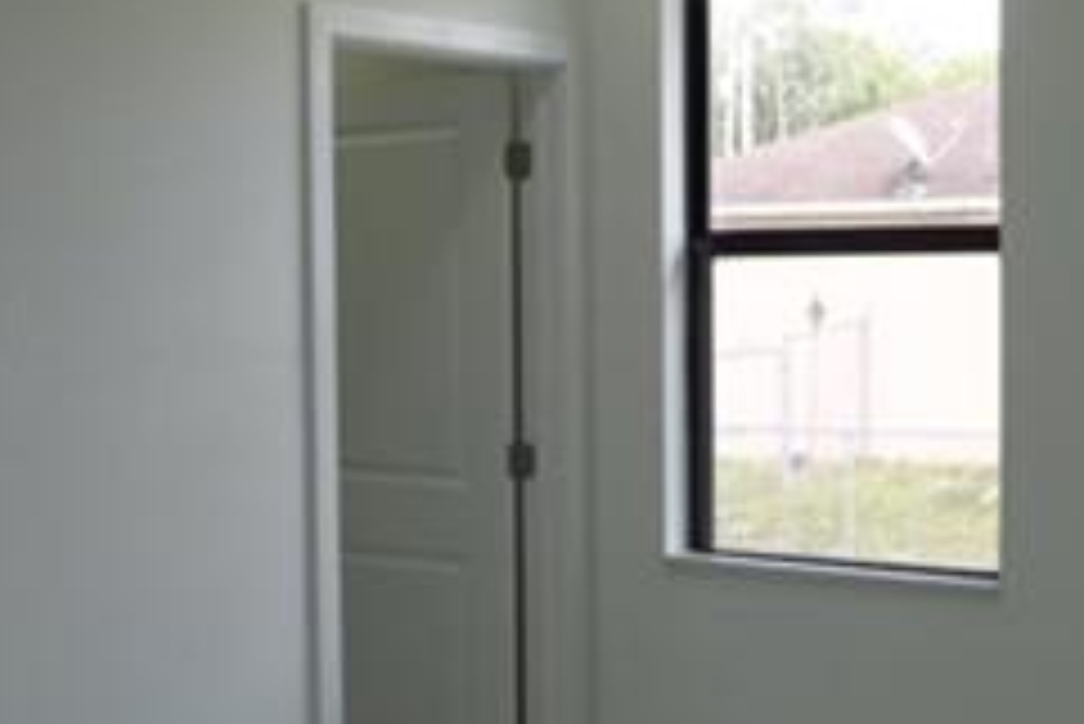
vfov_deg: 20.0
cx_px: 567
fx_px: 2049
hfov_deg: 29.6
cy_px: 434
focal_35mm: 68
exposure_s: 1/40
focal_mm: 16
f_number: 5
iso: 100
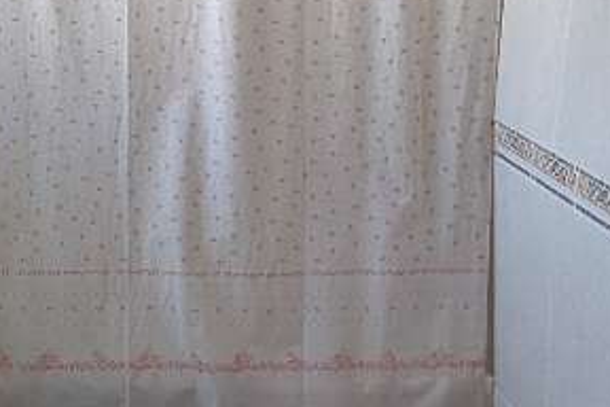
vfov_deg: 20.9
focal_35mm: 65
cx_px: 110
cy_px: 183
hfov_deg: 30.1
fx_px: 1101
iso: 37
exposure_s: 1/128
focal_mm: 2.23
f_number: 1.95
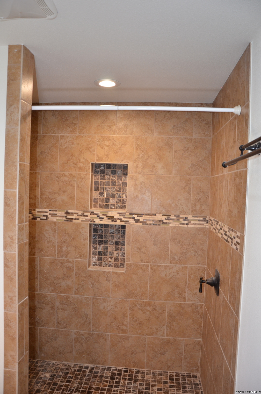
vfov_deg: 67.5
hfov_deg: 47.7
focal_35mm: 27
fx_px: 295
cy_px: 197
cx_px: 130
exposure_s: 1/60
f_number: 3.5
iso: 640
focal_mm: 18
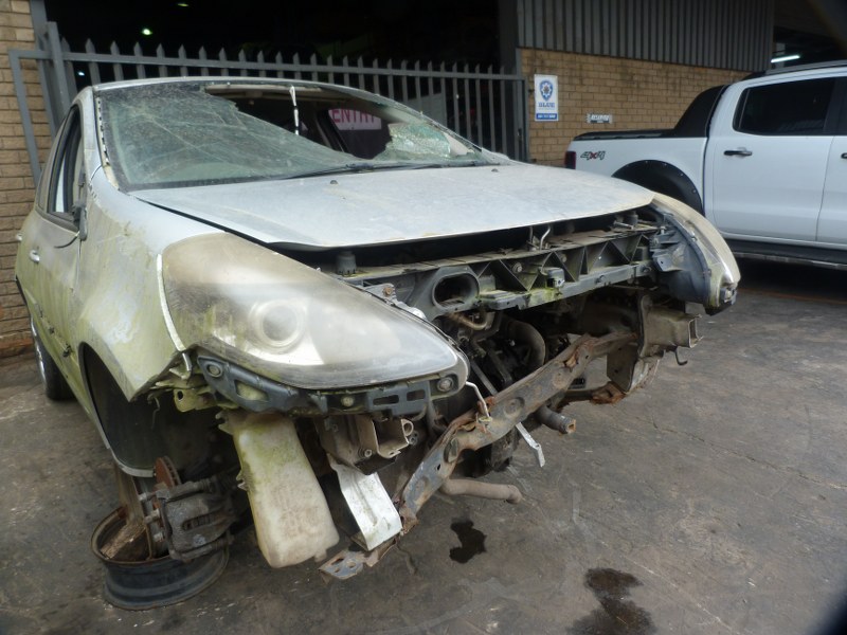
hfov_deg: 69.4
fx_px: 612
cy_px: 318
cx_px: 424
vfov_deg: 54.9
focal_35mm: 25
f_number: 2.8
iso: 80
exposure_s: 1/100
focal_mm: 4.5
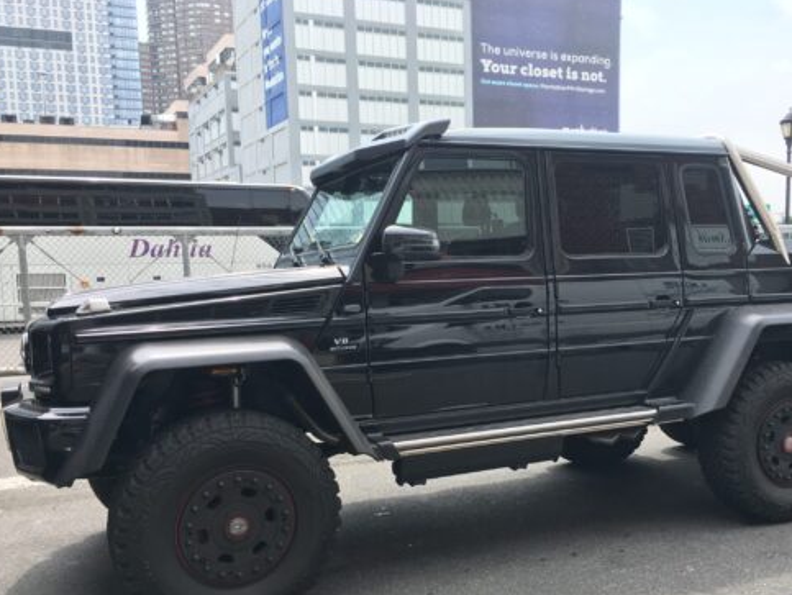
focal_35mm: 36
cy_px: 349
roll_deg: +1.3
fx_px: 824
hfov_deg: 51.0
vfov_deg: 39.6
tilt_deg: -5.4
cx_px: 471
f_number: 2.2
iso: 25
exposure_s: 1/377
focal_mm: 4.15
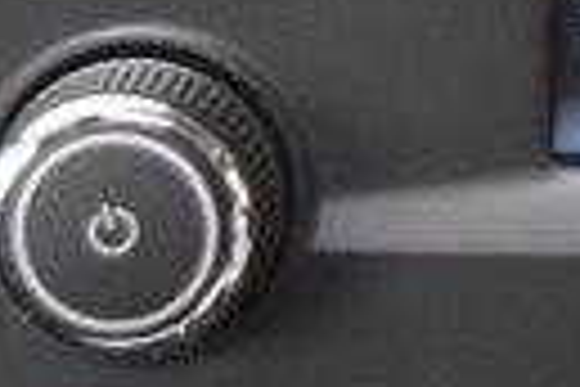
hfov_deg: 8.5
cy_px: -374
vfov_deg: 5.8
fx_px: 3721
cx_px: 1079
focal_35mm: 231
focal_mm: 30
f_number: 4.2
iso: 400
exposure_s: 1/50
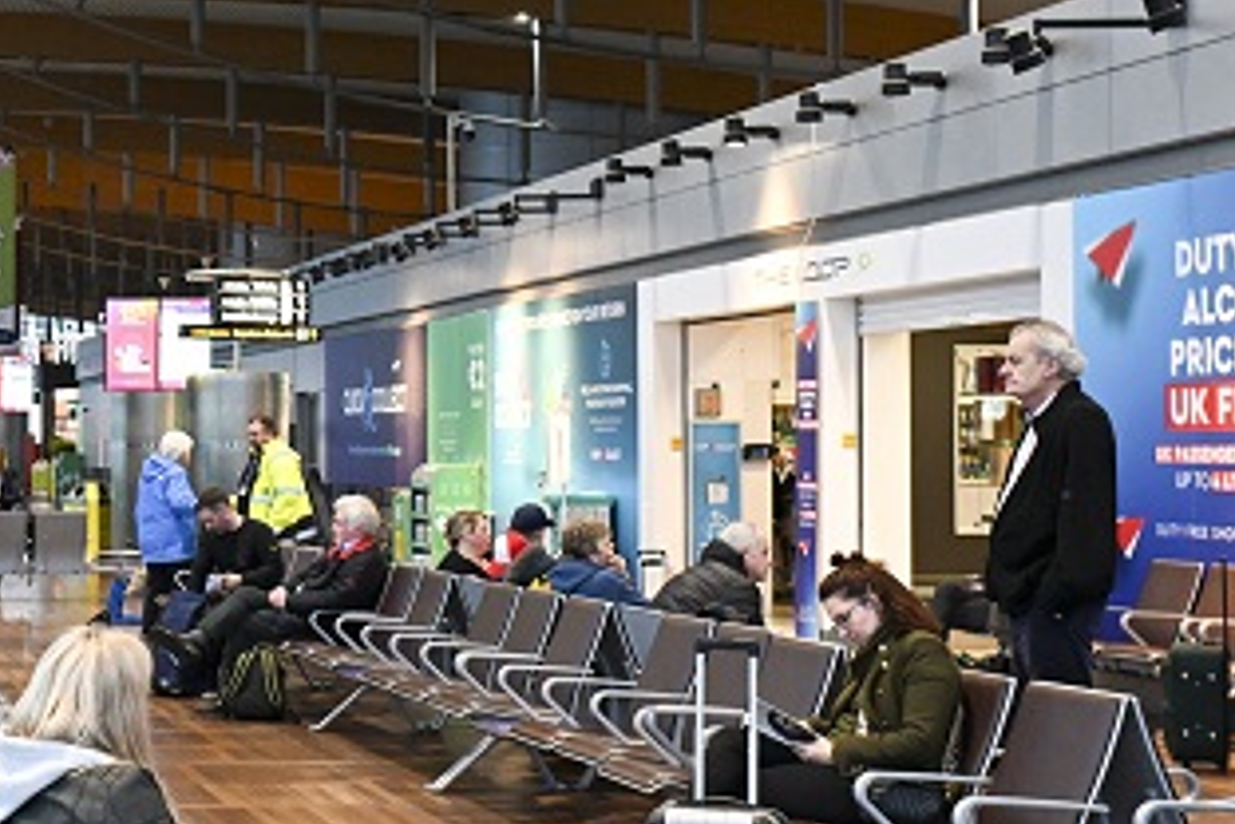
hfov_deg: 25.1
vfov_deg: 17.7
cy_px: 357
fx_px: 2641
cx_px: 8
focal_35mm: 77
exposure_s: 1/160
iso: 1250
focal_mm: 24
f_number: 2.8
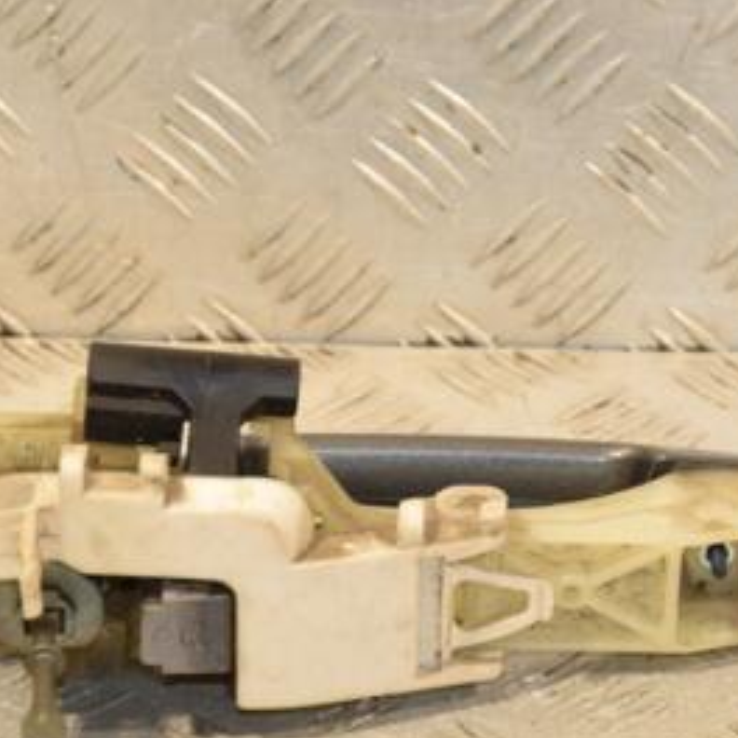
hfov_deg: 8.6
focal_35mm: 203
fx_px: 4896
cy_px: 464
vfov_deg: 8.6
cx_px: 542
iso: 800
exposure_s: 1/200
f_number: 6.3
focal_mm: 70
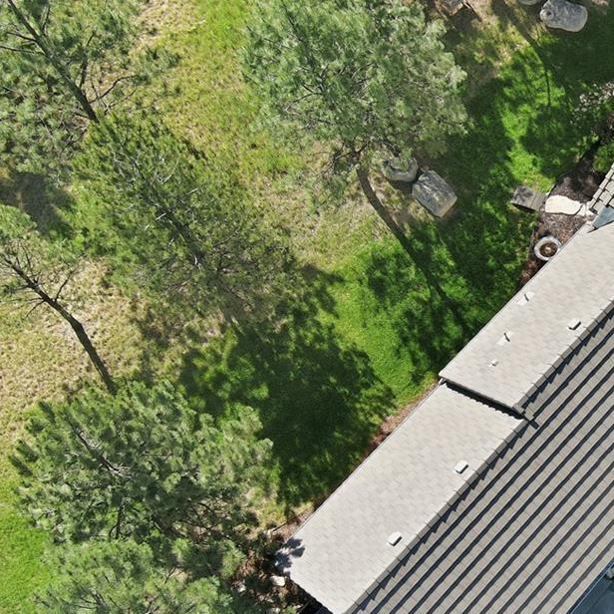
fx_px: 1284
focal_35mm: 64
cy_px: 419
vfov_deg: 26.7
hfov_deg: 24.2
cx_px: 751
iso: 100
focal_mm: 10.6
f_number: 2.8
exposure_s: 1/767
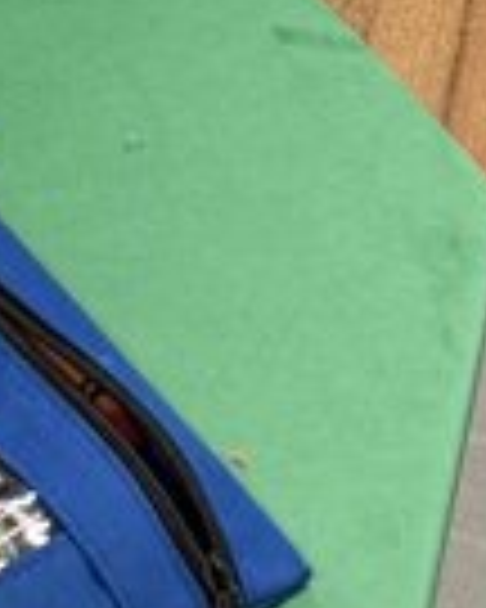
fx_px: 3110
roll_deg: +0.7
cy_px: -730
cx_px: -540
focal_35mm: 173
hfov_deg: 8.4
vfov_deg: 10.1
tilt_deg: -29.4
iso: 250
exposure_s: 1/60
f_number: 1.78
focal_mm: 6.76
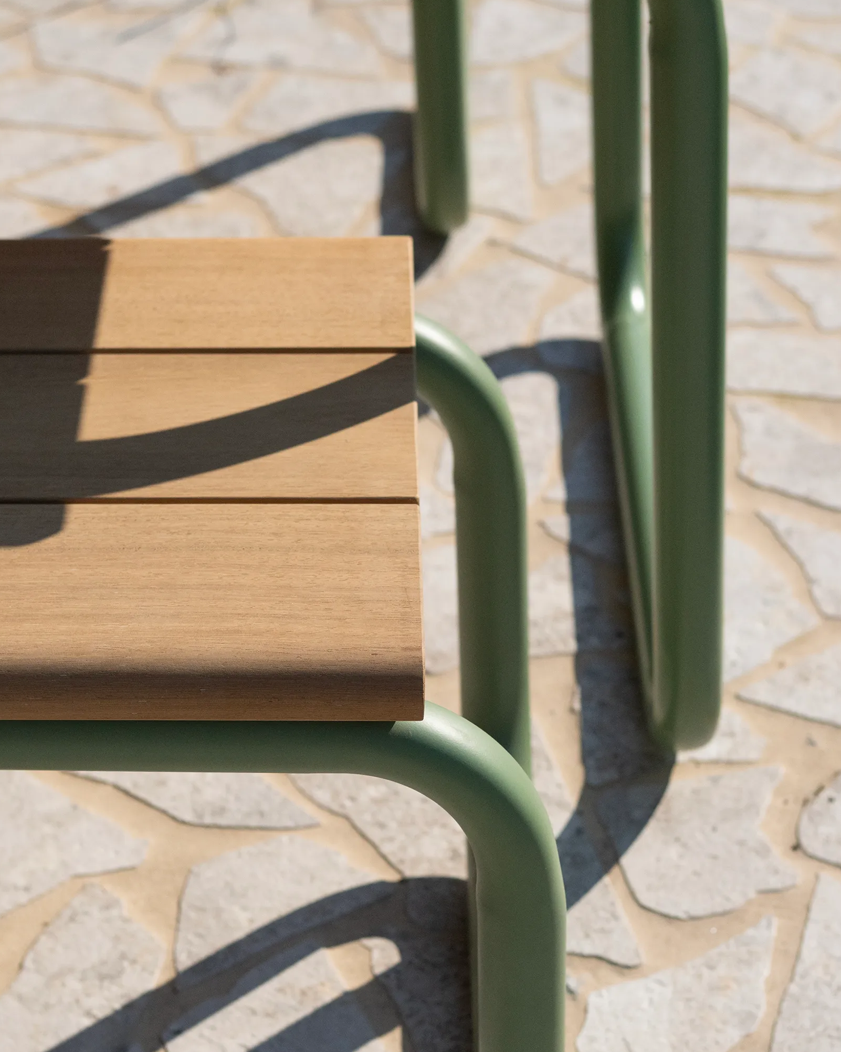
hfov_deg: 18.5
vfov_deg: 23.0
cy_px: 565
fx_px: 2583
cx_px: 339
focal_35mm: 83
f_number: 4.5
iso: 800
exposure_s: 1/12800
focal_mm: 50
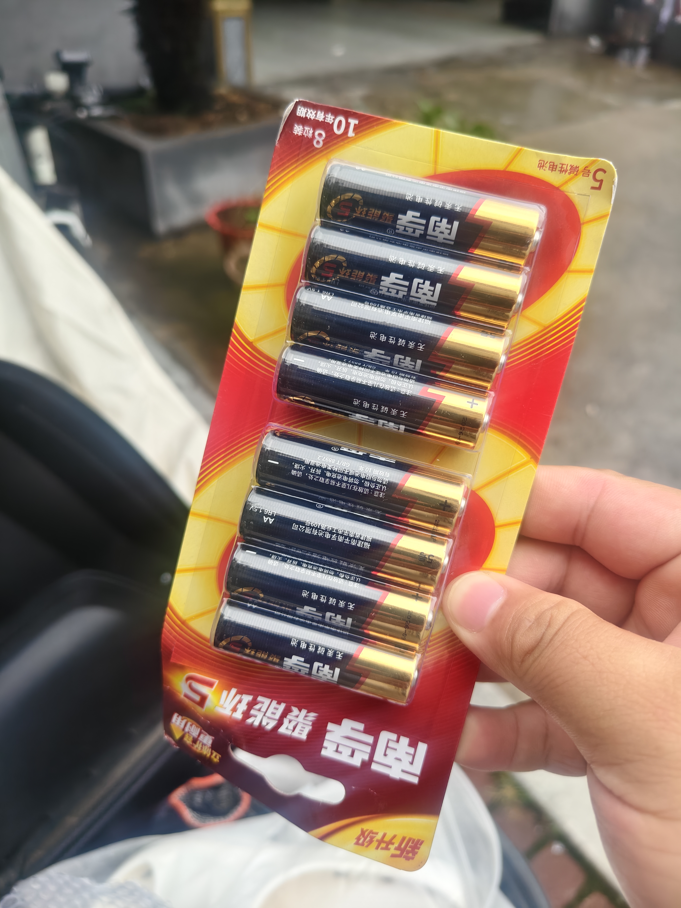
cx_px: 340
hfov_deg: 58.9
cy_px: 454
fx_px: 603
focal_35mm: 23
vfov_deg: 73.9
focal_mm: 5.56
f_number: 1.88
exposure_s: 1/257
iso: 71
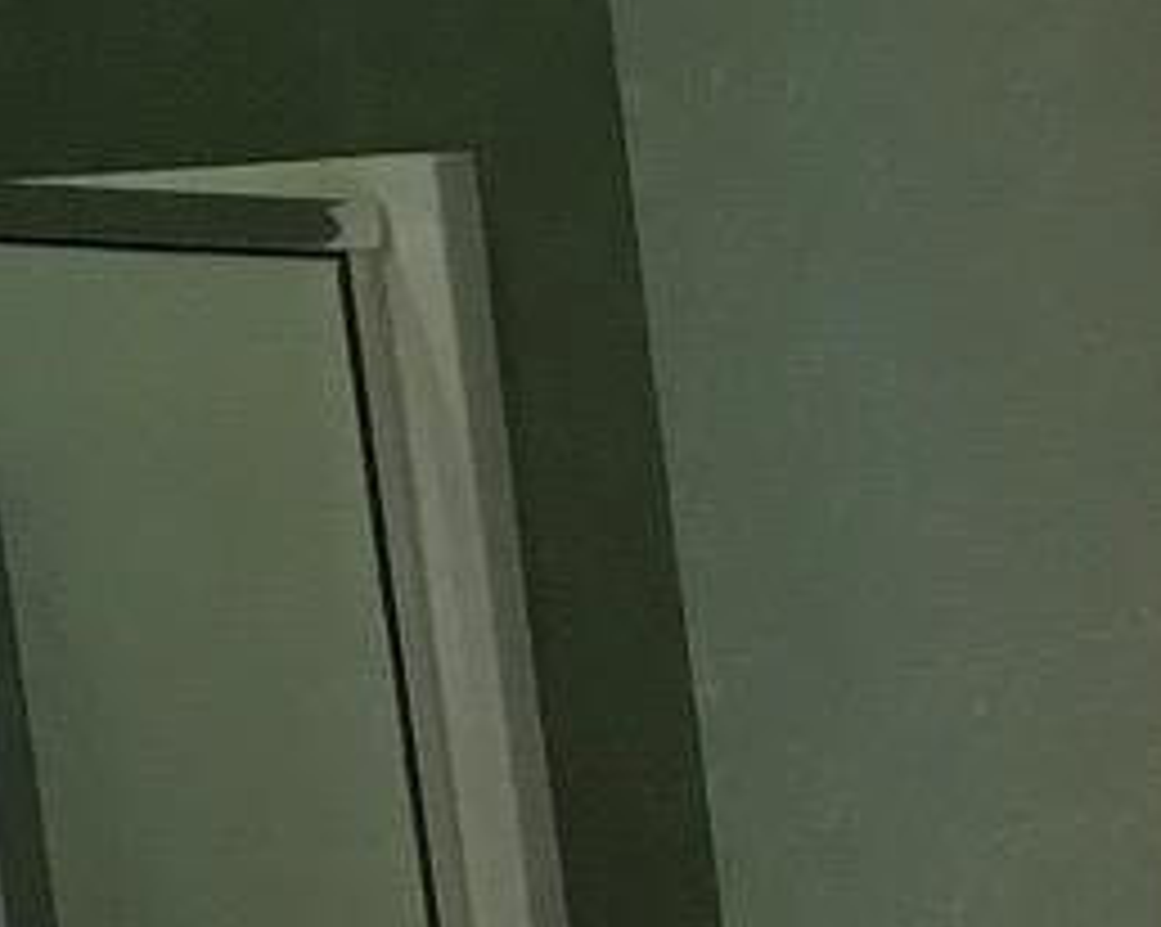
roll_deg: +2.6
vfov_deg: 6.6
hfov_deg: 7.5
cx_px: 3596
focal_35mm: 225
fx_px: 7725
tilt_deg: -9.2
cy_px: 2084
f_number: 2.2
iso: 25
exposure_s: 1/40
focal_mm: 4.15
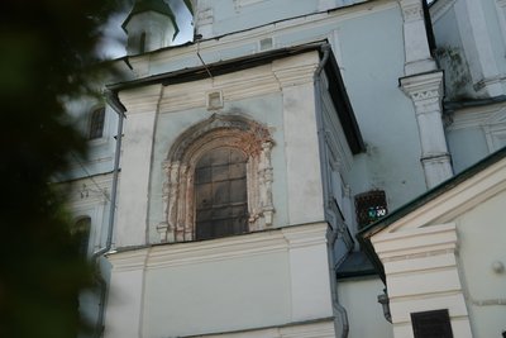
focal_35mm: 45
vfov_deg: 29.9
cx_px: 253
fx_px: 633
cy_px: 169
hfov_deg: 43.6
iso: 80
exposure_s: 1/125
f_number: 3.2
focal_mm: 45
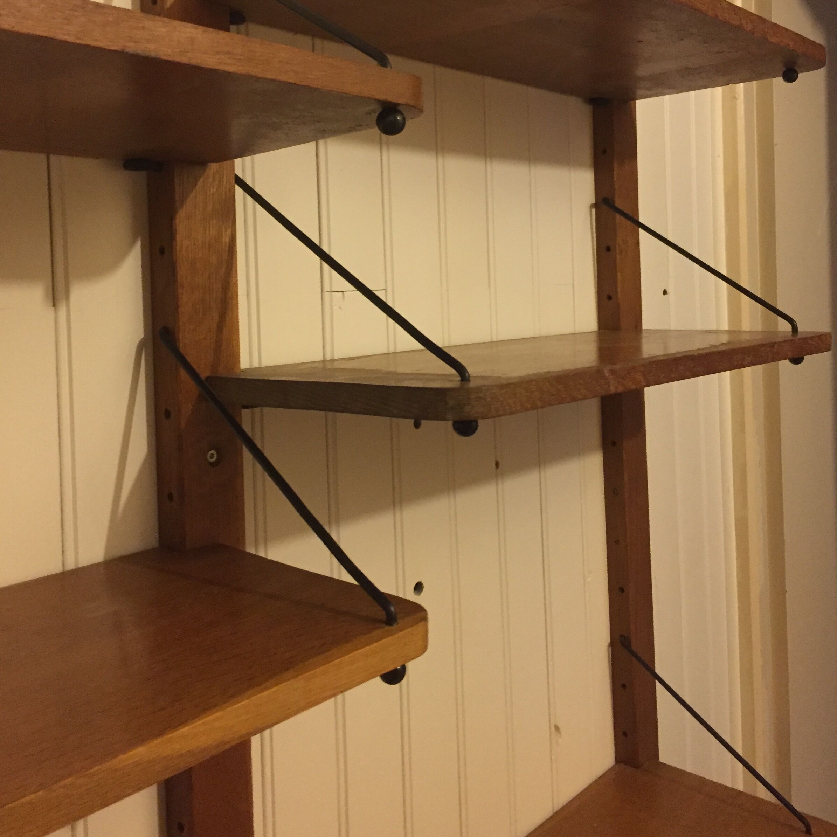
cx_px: 411
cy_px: 299
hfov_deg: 47.2
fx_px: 957
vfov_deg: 46.7
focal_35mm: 35
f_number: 2.2
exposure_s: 1/20
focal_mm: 4.15
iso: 250
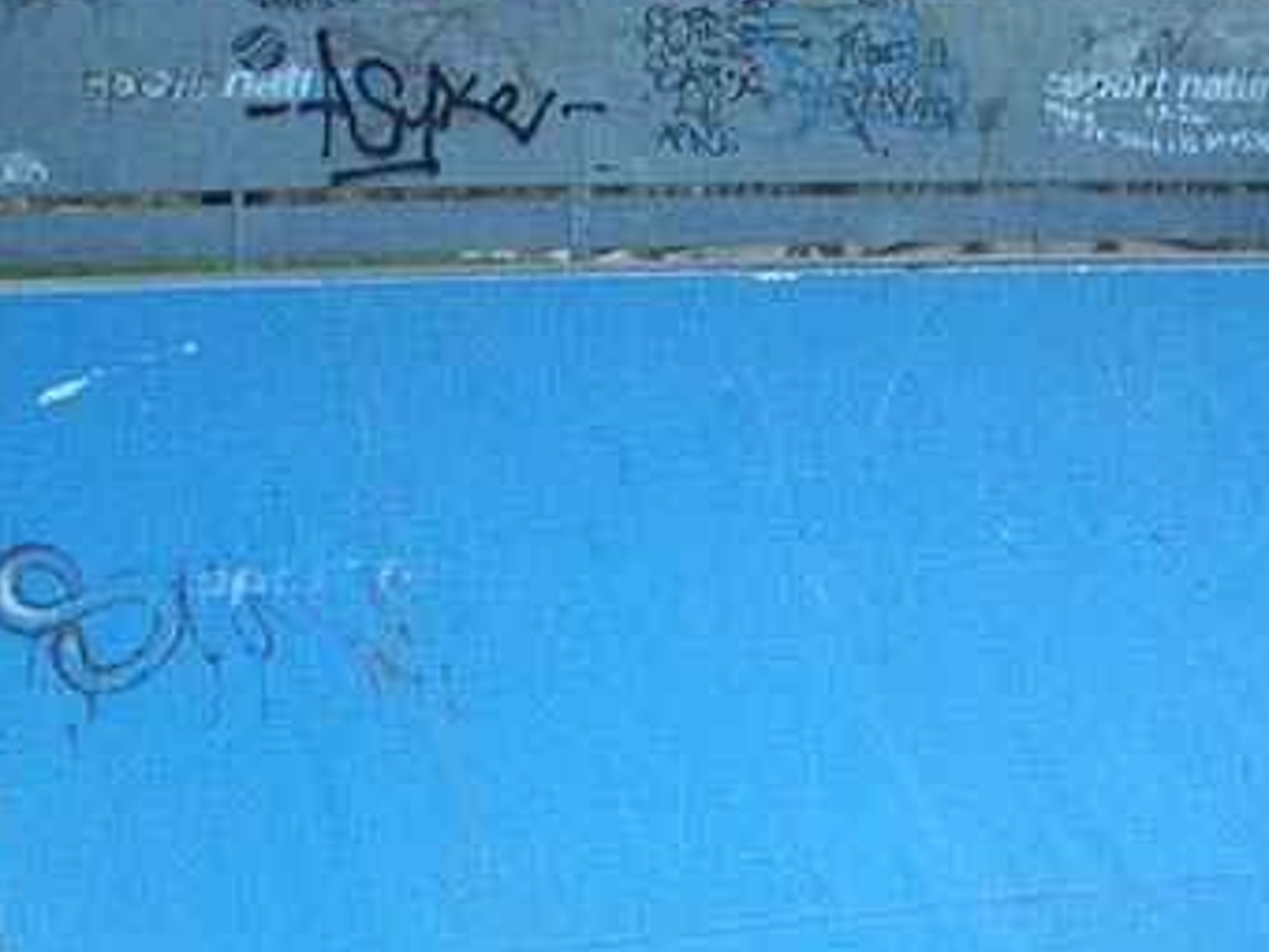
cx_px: 851
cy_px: 629
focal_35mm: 72
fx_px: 2639
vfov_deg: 20.4
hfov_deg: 26.9
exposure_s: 1/60
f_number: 2.6
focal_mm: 5.8
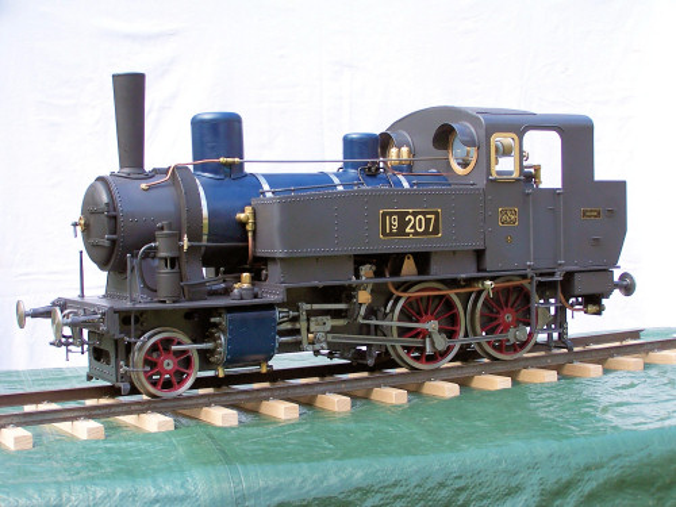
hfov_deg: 29.0
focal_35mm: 67
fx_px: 1308
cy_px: 254
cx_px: 338
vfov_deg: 21.9
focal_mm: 11.1
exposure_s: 1/250
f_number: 3.2
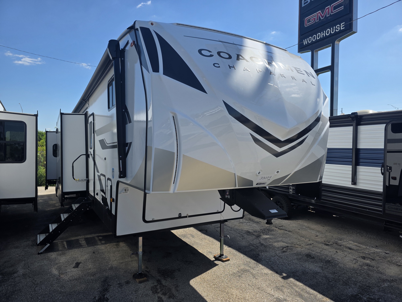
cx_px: 201
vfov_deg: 58.9
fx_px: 267
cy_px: 151
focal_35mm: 23
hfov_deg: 73.9
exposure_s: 1/4889
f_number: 1.7
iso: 80
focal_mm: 6.3
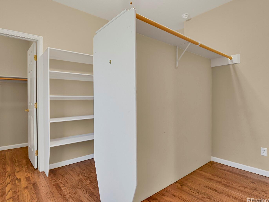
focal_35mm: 19
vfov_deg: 68.7
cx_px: 122
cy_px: 100
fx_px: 148
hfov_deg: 84.5
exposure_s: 1/20
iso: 9000
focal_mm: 17
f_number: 8
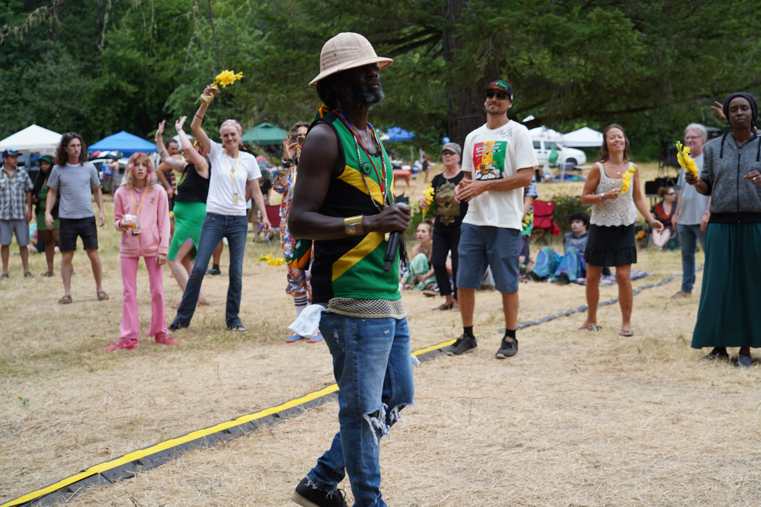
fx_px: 1036
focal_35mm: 49
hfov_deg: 40.3
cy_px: 254
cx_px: 380
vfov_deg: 27.5
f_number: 4
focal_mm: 49
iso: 200
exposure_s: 1/160
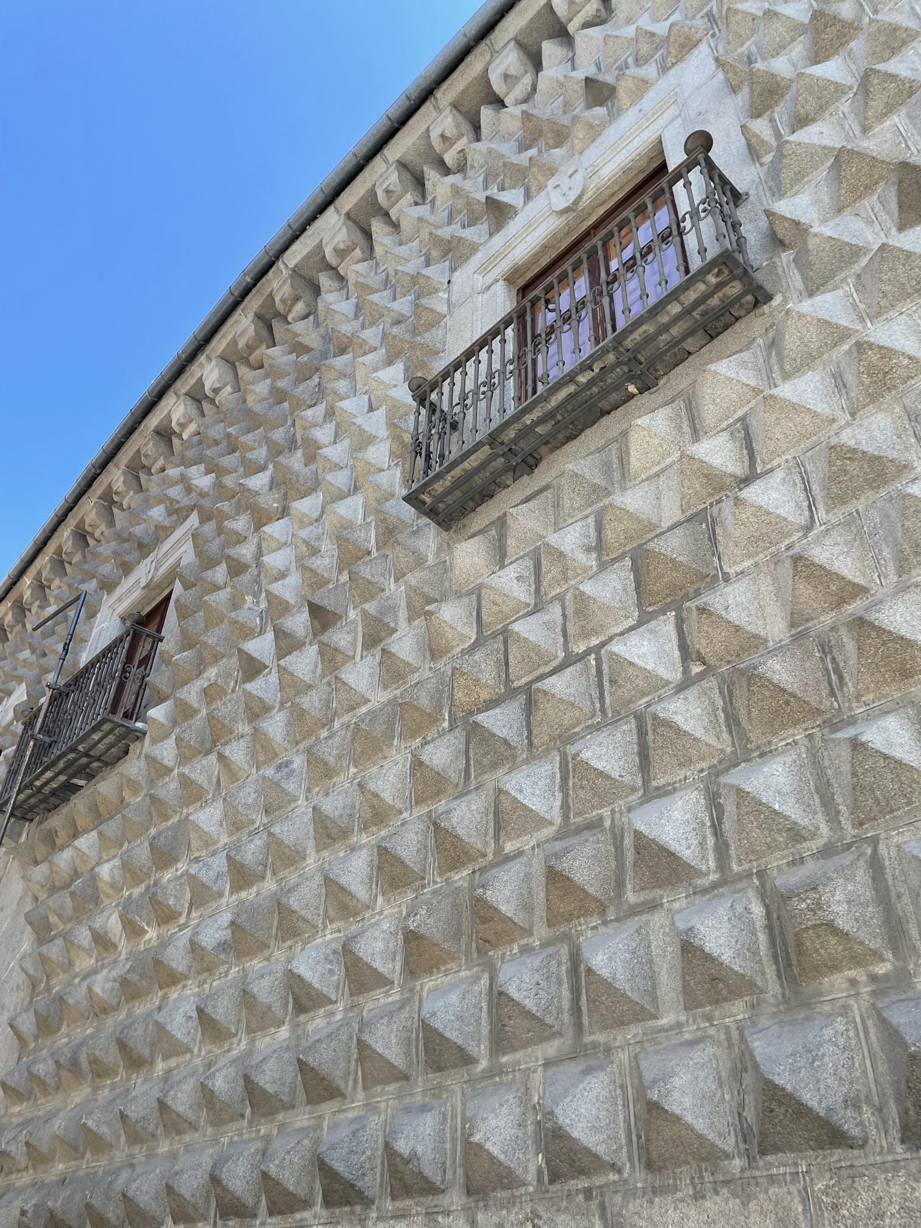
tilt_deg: +37.1
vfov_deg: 67.3
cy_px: 614
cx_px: 460
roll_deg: -0.5
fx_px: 922
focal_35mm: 26
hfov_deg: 53.1
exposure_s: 1/626
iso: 32
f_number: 1.6
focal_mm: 4.2
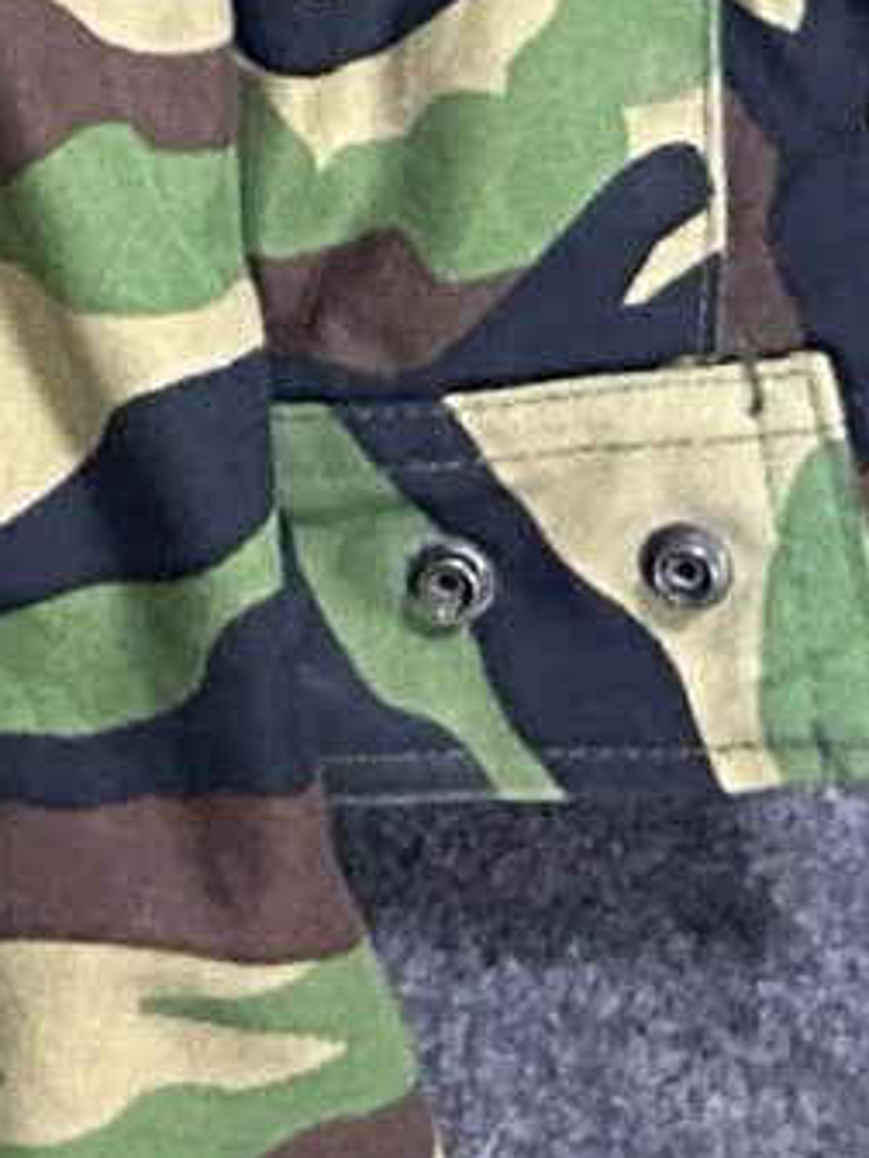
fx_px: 6627
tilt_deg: -65.3
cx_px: -1941
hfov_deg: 6.7
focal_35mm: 198
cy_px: -1303
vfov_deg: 9.3
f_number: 1.5
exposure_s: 1/50
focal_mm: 5.7
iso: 500
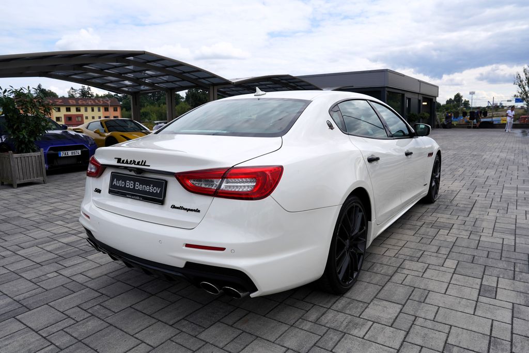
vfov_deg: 53.1
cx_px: 264
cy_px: 176
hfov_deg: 73.7
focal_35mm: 24
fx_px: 353
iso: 100
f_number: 8
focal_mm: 24
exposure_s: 1/250
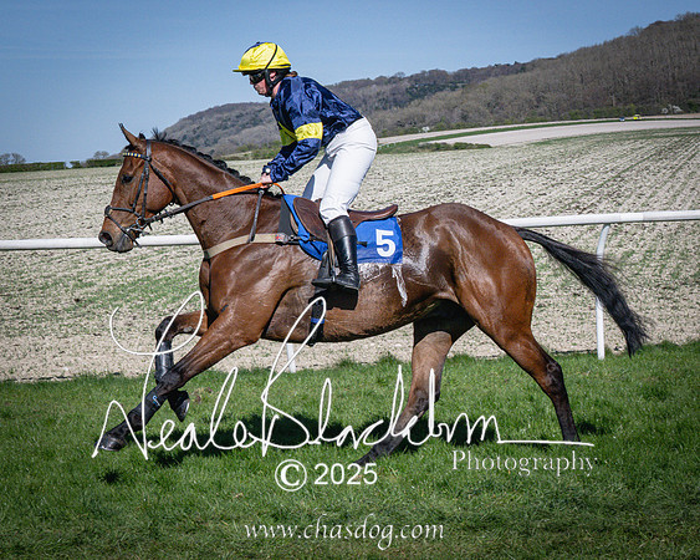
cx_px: 386
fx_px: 2232
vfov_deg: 14.3
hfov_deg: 17.8
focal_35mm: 108
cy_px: 314
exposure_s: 1/1600
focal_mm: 74
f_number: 20
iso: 2500
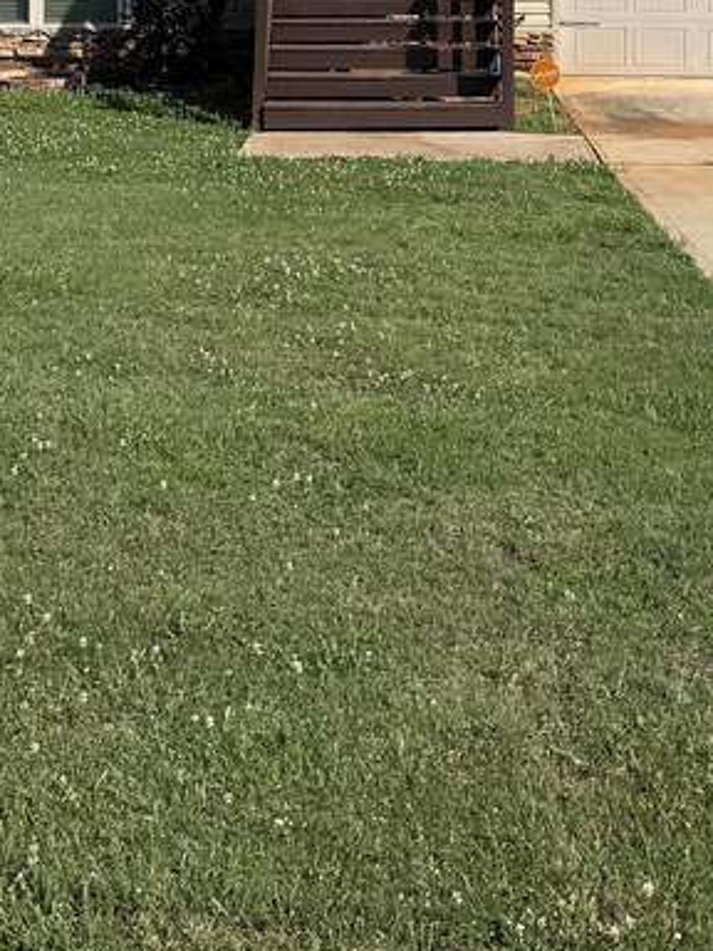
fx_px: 1648
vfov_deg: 29.2
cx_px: 446
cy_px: -87
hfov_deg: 24.3
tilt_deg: -0.4
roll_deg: -0.1
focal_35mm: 60
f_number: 1.78
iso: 80
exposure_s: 1/4673
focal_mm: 6.76
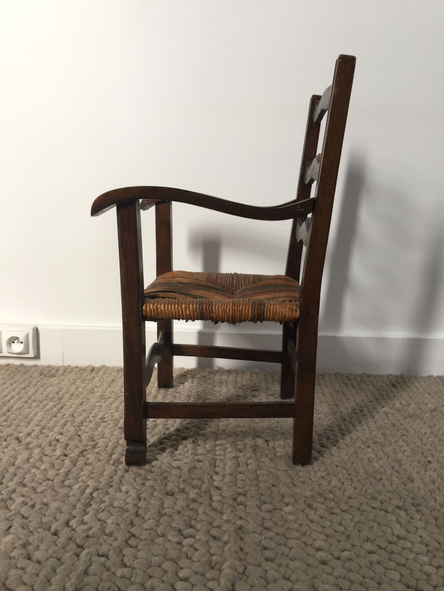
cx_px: 222
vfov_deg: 61.7
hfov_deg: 48.2
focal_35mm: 29
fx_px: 496
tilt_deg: -12.0
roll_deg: -2.9
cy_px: 296
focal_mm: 4.15
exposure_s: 1/33
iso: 32
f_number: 2.2
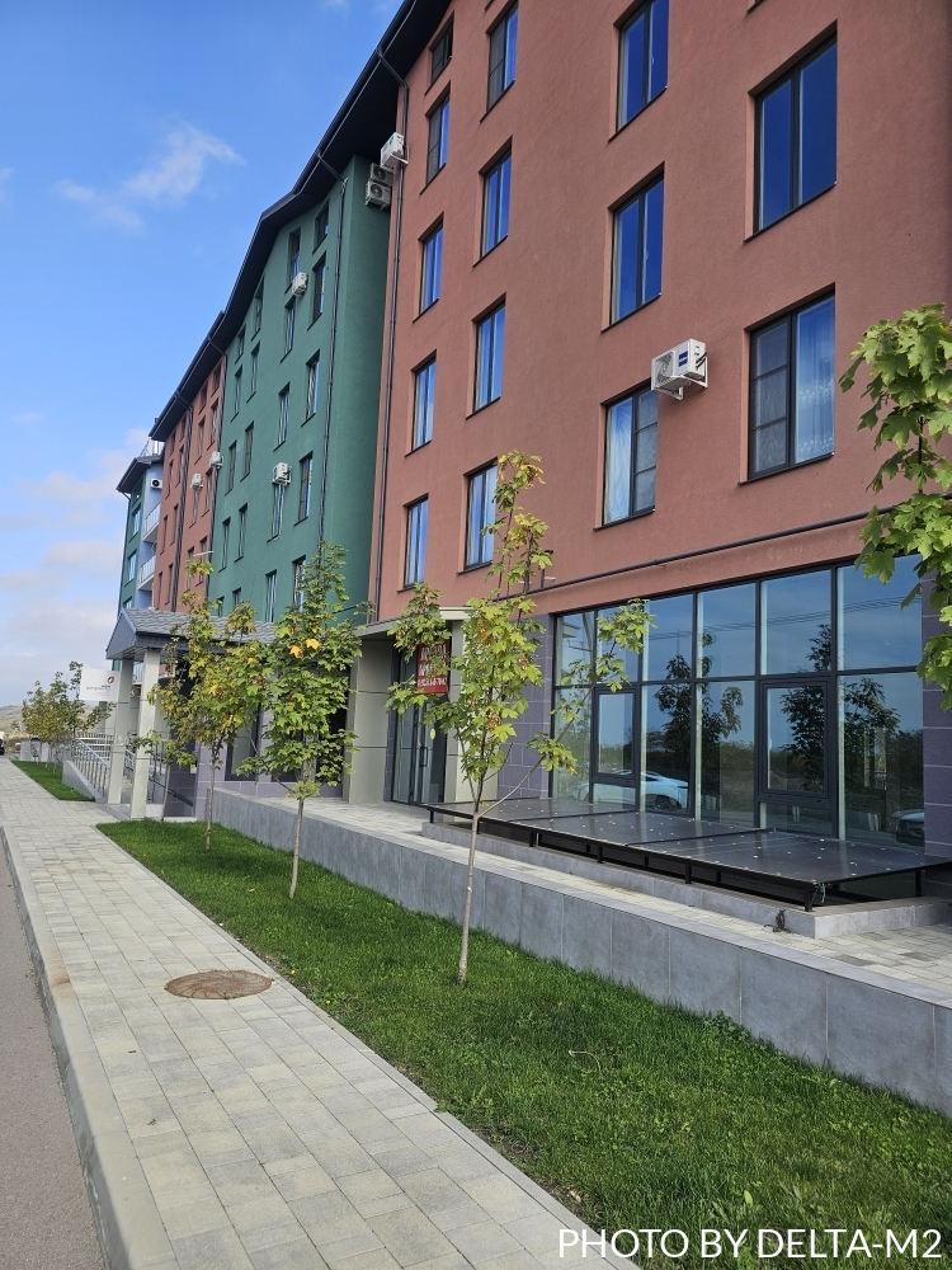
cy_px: 635
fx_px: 843
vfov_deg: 73.9
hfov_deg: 58.9
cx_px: 476
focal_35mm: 23
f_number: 1.7
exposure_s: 1/526
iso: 16
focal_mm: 6.3
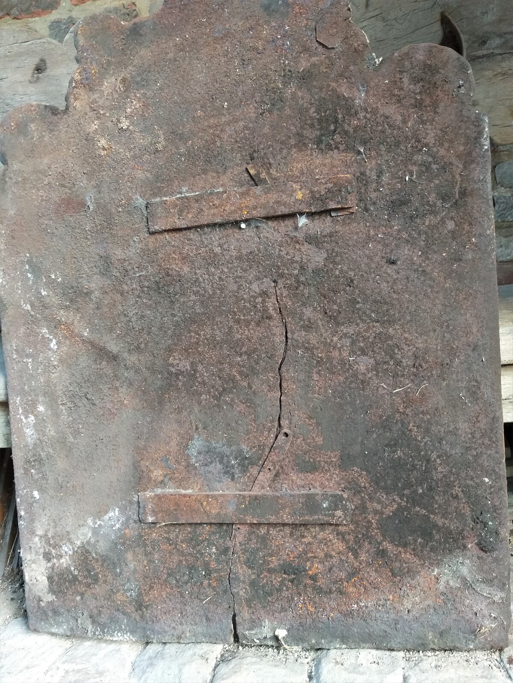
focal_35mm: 26
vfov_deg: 67.3
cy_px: 342
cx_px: 256
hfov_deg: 53.1
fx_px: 514
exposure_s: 1/33
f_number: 1.7
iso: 160
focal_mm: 3.93
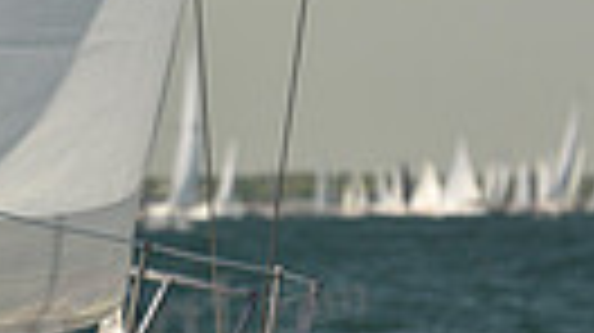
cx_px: -495
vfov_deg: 1.9
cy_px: 191
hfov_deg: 3.3
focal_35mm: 646
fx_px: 10167
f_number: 6.3
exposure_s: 1/800
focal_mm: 140
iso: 250
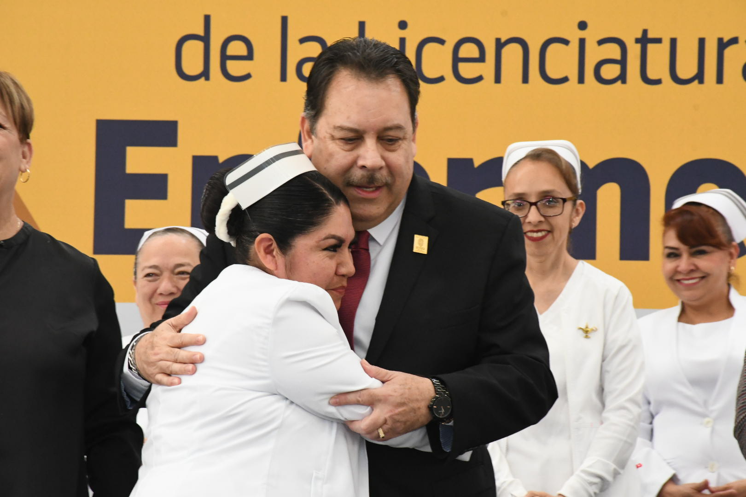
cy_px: 248
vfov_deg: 8.2
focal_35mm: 168
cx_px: 373
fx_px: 3481
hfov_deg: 12.2
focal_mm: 112
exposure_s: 1/125
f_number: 13
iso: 4000
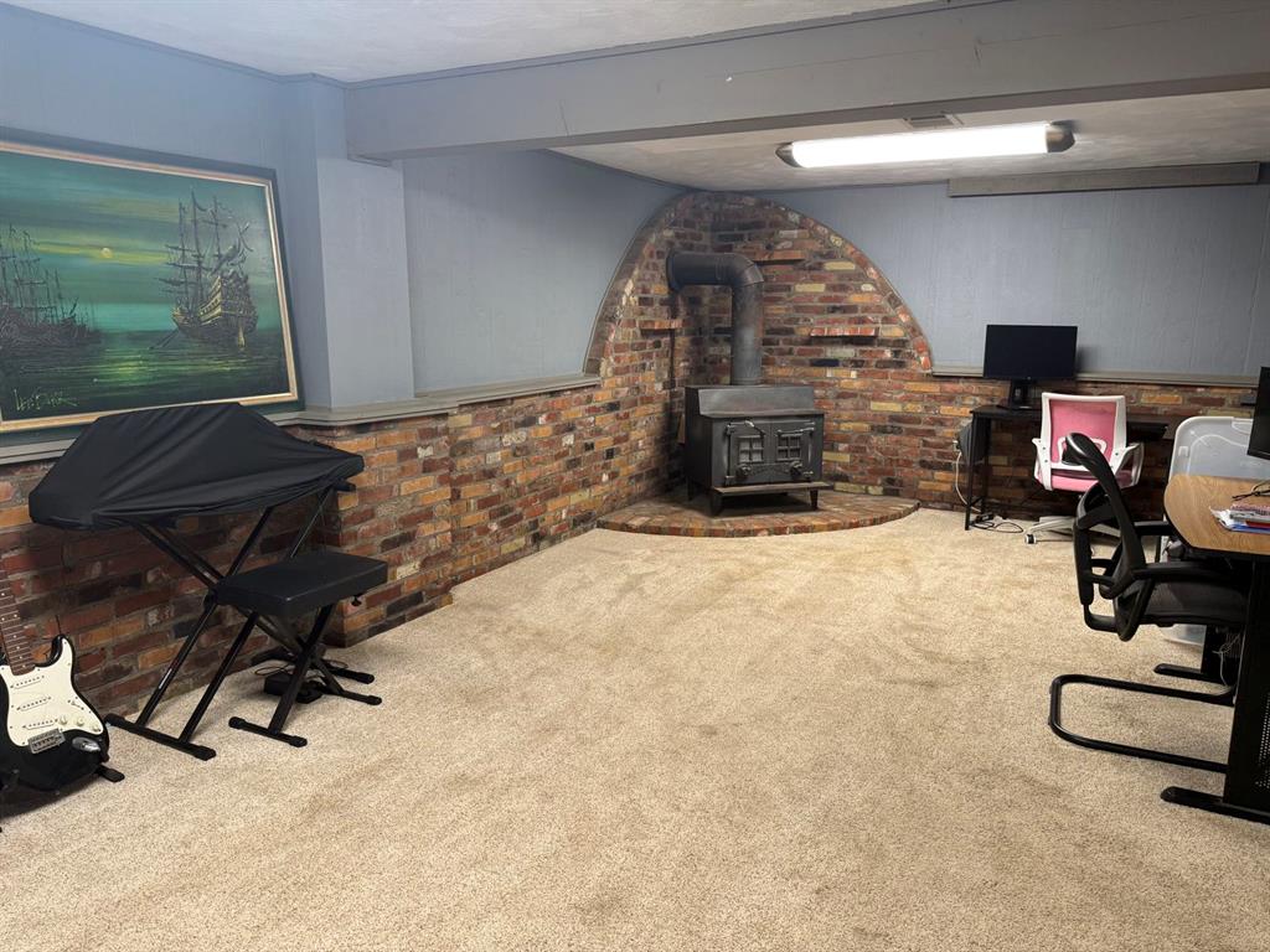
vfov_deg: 56.8
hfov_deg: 71.6
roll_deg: -0.5
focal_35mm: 24
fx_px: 881
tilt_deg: -10.5
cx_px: 635
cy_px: 476
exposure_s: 1/60
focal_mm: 6.76
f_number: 1.78
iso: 160
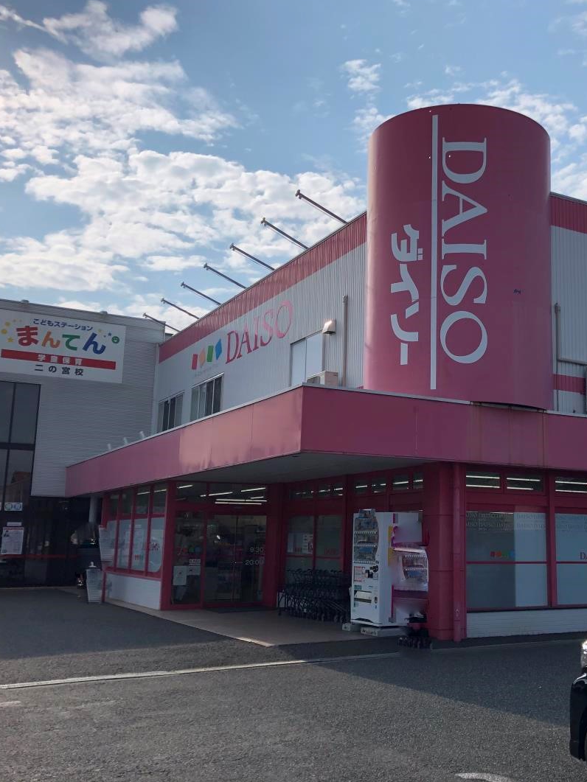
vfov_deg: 49.0
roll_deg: +1.1
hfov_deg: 36.9
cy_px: 386
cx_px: 431
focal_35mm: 38
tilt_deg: +11.5
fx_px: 859
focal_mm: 3.99
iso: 20
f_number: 1.8
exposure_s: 1/4000
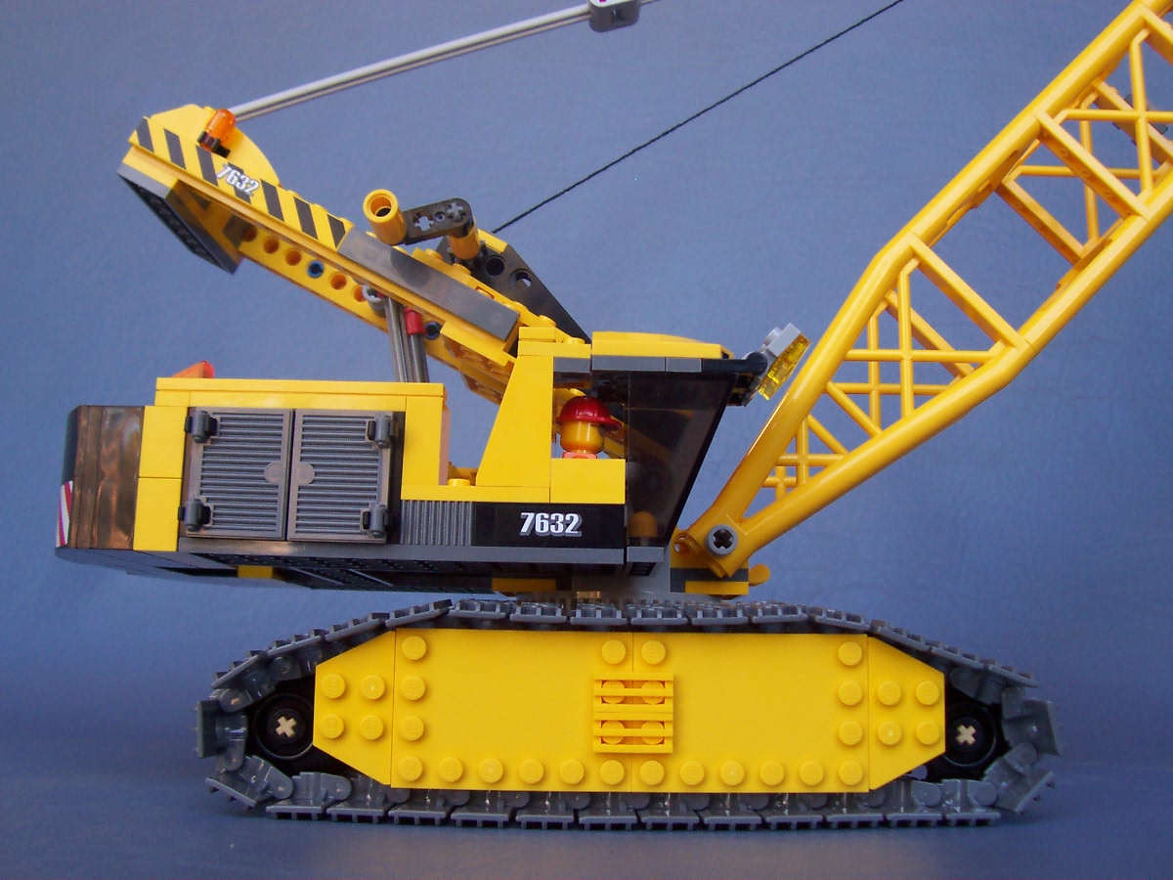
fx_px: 1254
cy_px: 440
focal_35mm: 37
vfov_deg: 38.7
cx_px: 586
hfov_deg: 50.1
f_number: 2.8
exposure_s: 1/125
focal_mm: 5.6
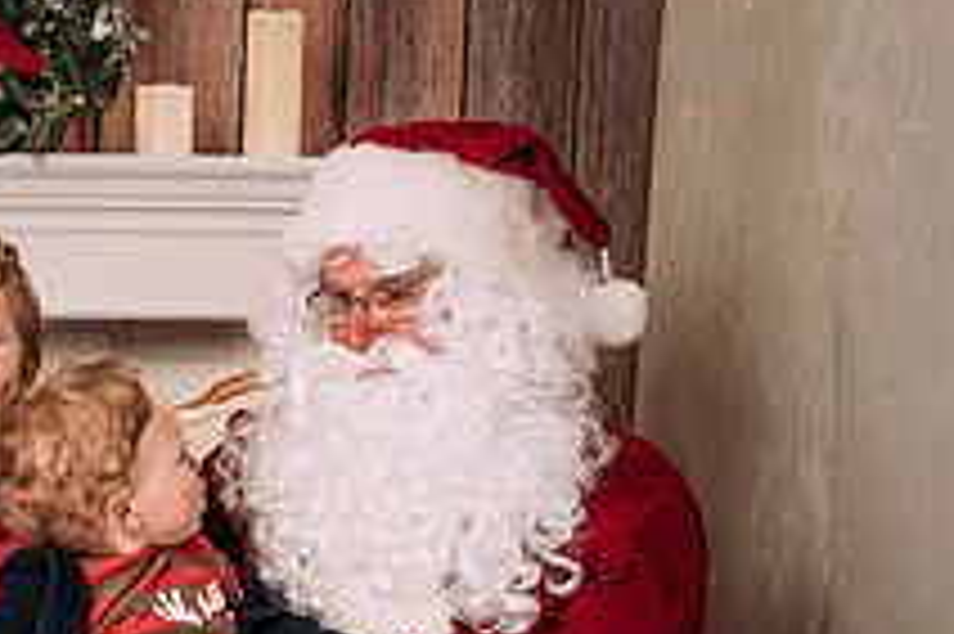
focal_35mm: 107
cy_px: 693
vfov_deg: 12.6
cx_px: -174
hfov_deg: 18.2
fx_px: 2833
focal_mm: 35
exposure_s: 1/100
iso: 100
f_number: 5.6
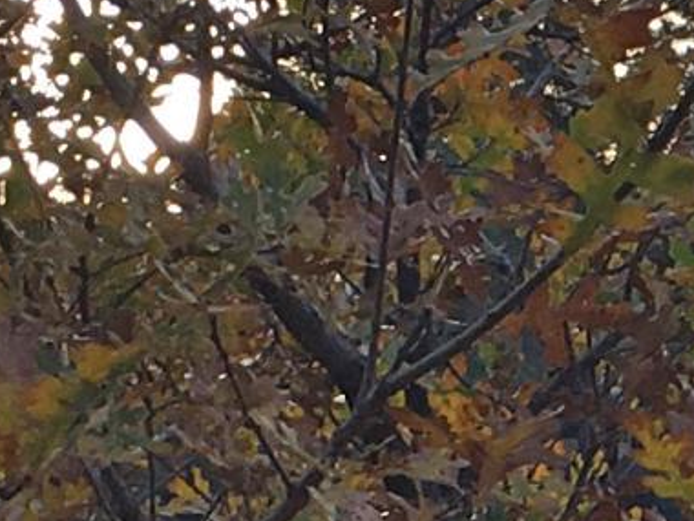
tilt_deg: -2.2
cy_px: 830
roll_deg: -0.2
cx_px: 1258
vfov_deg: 6.4
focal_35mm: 229
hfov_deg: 8.3
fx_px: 4591
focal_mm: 4.15
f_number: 2.2
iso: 25
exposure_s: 1/120
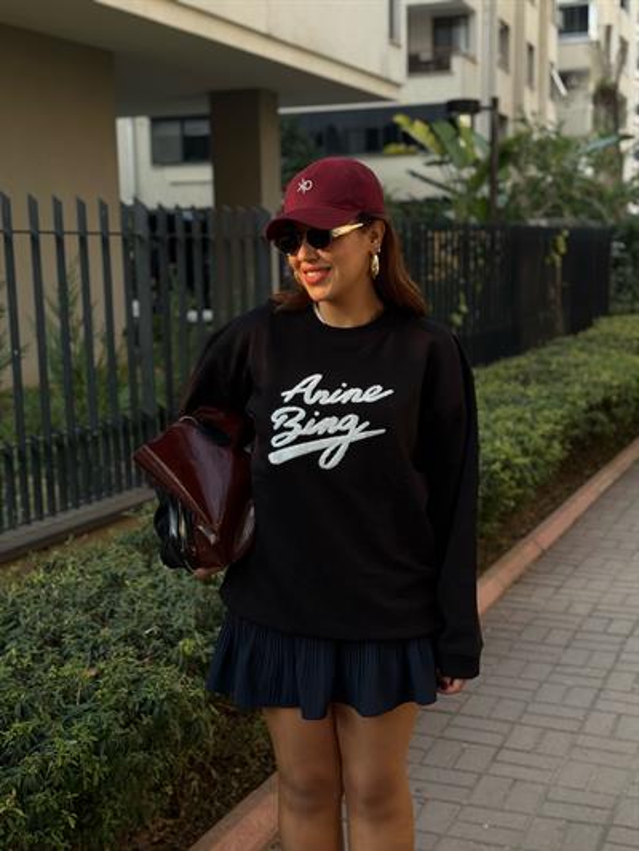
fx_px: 1181
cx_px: 320
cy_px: 426
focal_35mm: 48
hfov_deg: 30.3
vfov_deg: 39.6
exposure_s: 1/846
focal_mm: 6.76
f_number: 1.78
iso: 100
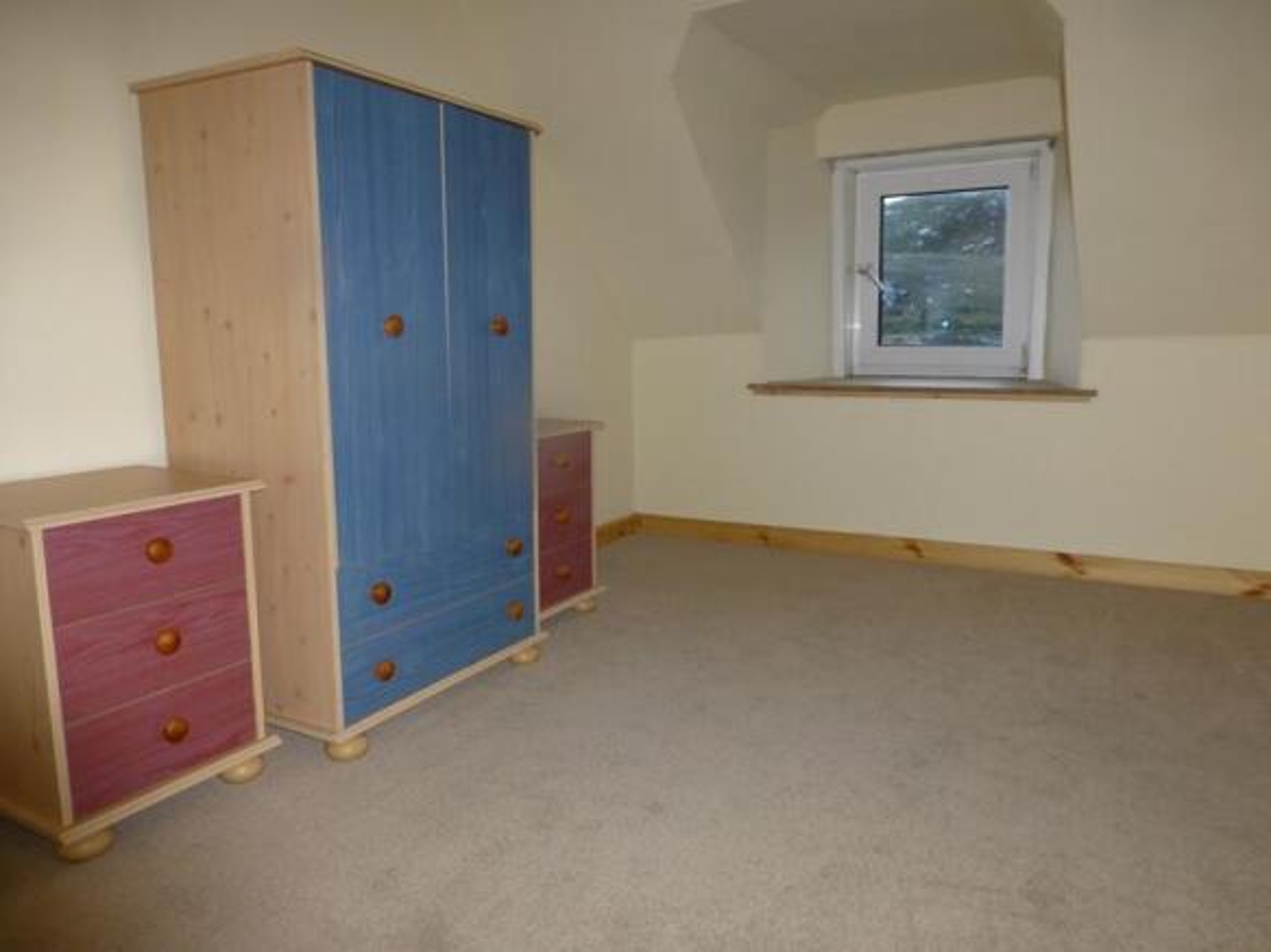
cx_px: 636
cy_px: 476
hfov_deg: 71.6
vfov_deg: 56.8
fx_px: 881
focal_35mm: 24
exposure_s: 1/30
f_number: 3.3
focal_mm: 4.3
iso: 160
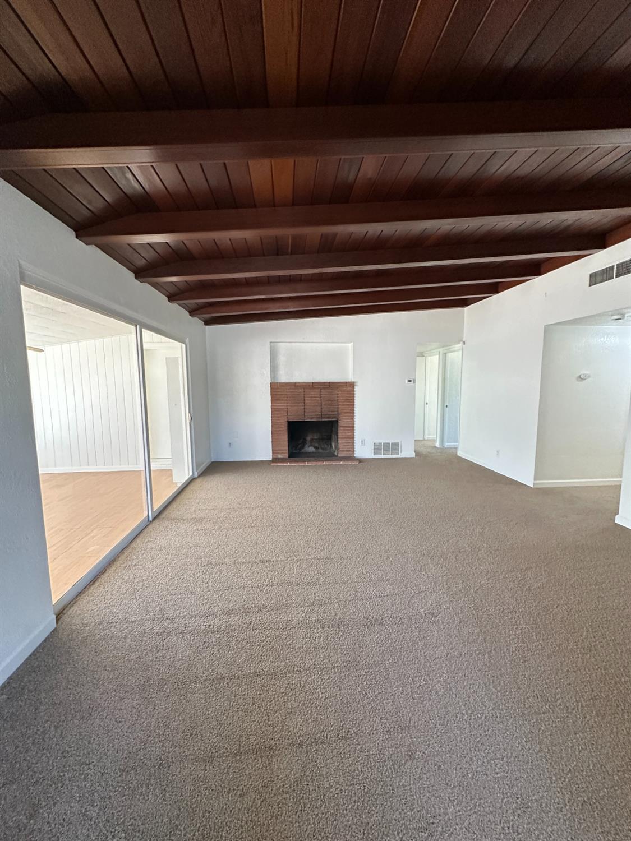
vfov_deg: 102.1
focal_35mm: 14
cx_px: 316
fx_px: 340
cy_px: 420
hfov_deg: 85.7
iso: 320
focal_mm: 2.22
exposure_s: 1/87
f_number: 2.2
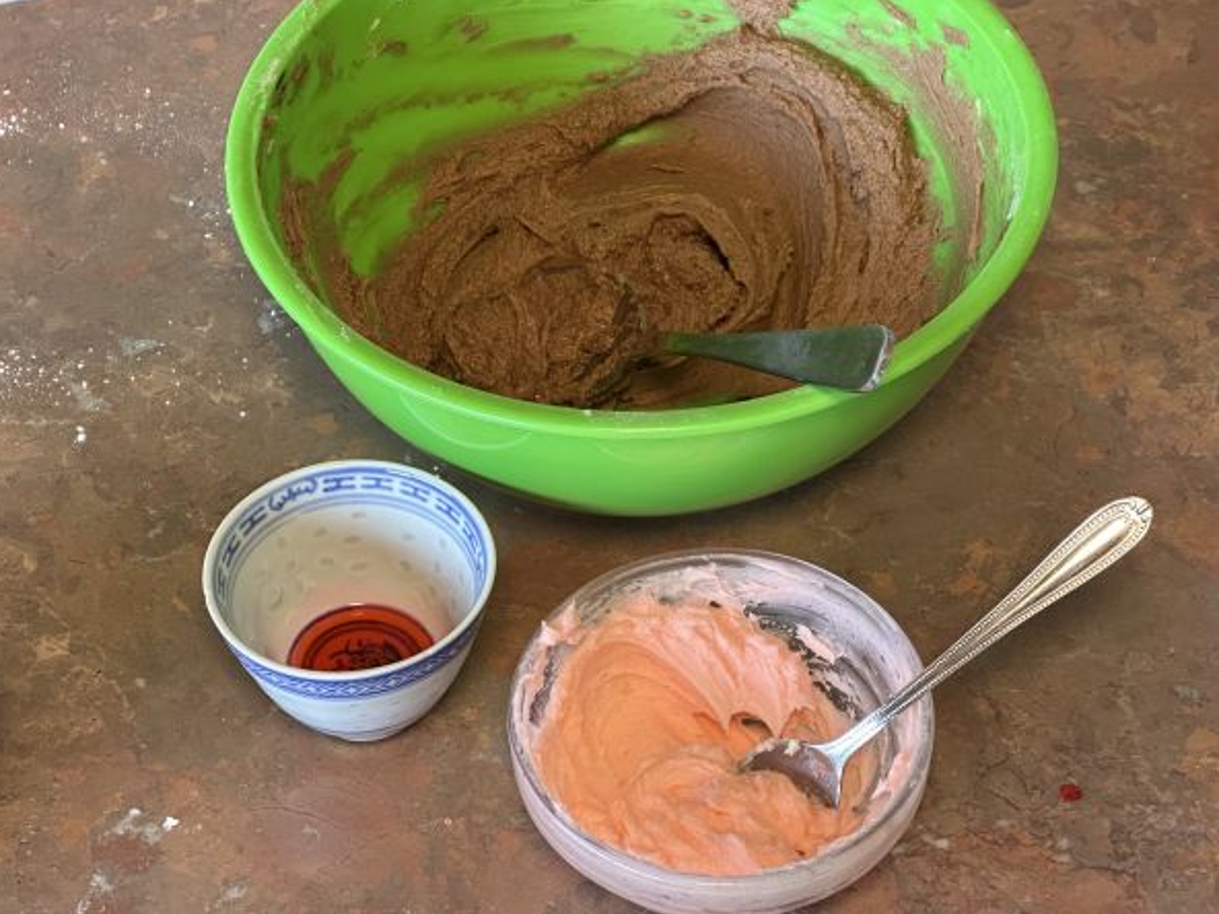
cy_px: 457
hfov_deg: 25.0
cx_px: 605
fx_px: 2747
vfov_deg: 18.9
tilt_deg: -47.7
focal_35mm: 78
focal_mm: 9
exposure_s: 1/50
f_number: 2.8
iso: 320
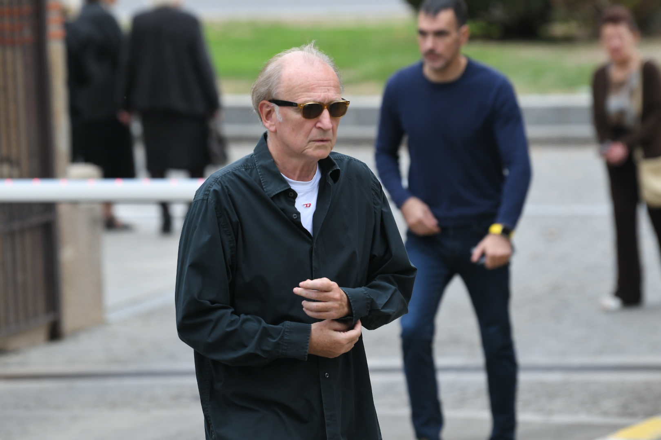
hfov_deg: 6.9
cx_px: 330
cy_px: 220
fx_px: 5508
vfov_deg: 4.6
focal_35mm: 300
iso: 500
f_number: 4
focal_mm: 200
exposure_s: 1/800
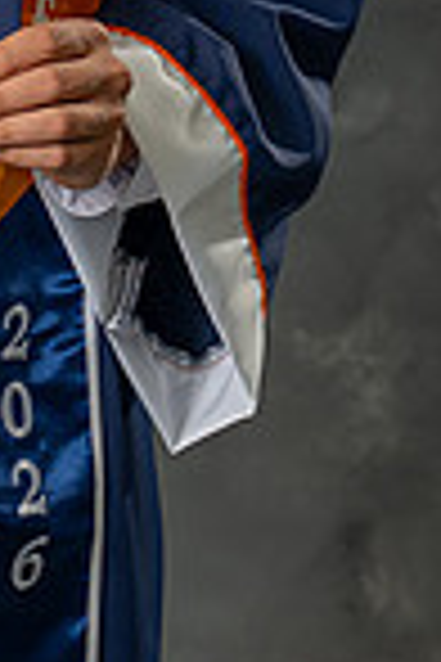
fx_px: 5034
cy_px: -250
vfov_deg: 7.4
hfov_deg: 5.0
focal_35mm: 274
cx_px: -163
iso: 200
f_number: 3.5
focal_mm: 52
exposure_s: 1/200
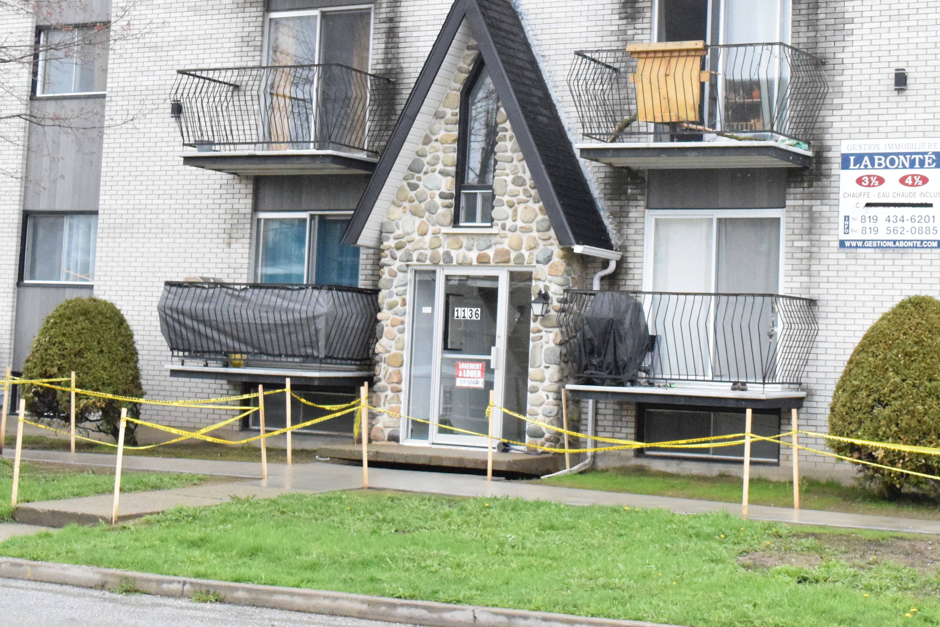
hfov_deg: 27.9
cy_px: 167
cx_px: 629
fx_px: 1877
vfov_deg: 18.8
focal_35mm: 72
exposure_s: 1/4000
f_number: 7.1
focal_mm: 27
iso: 6400
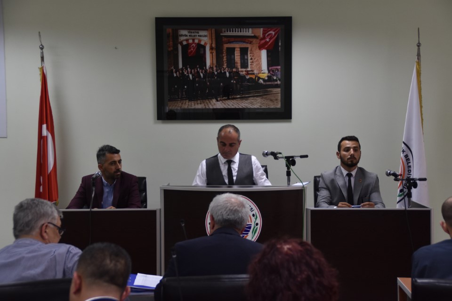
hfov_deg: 28.1
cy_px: 150
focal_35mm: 72
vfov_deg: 18.9
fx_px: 904
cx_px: 226
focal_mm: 48
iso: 800
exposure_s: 1/100
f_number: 5
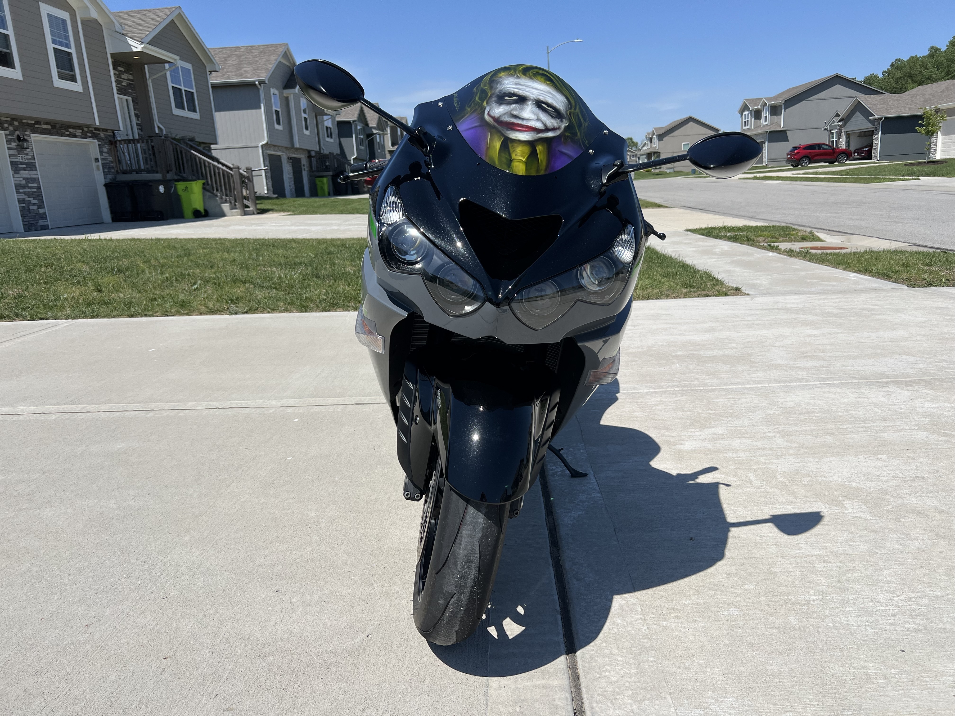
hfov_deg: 67.3
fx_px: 717
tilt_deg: -15.1
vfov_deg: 53.1
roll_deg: +3.2
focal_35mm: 26
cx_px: 478
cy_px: 358
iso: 50
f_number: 1.5
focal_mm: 5.7
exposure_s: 1/7463
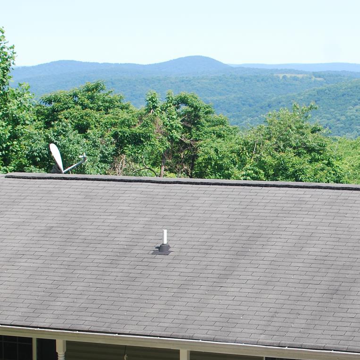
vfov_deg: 14.5
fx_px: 1414
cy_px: 270
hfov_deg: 14.5
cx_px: 242
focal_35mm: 120
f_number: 6.3
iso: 100
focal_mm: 35
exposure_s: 1/160
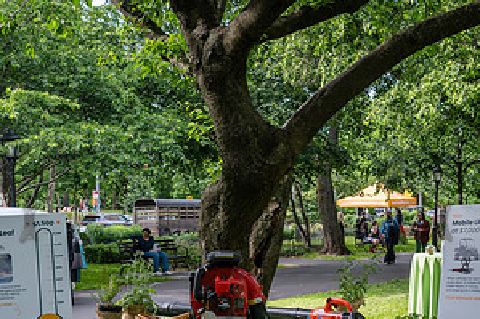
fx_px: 906
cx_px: 234
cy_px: 292
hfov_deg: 29.7
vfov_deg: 19.6
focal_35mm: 68
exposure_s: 1/1250
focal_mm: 35
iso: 800
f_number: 4
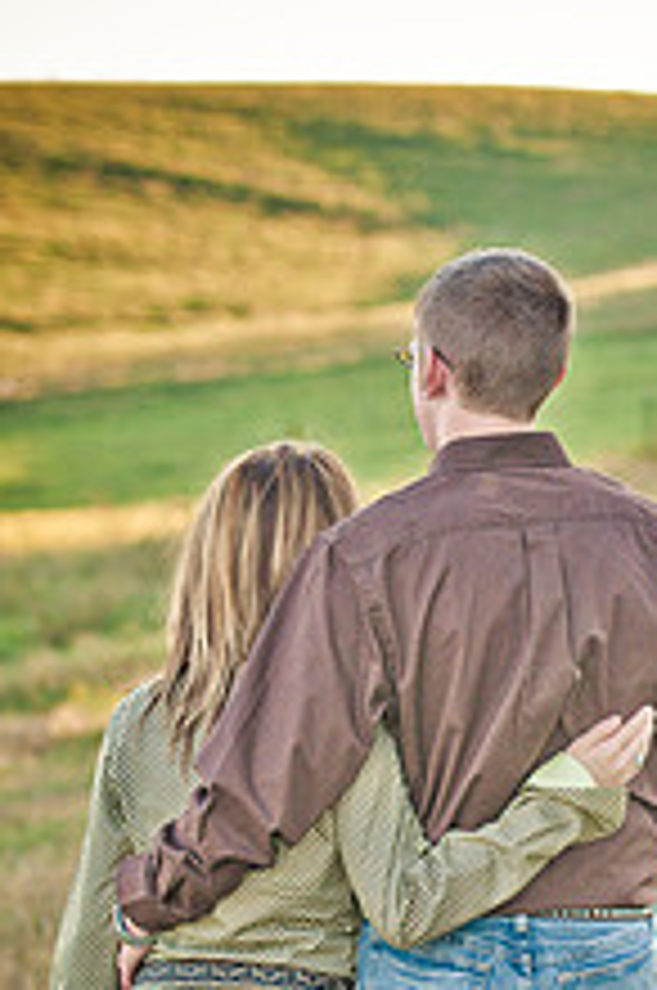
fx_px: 5904
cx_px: 560
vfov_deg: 9.6
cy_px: 850
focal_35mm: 215
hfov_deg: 6.4
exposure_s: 1/250
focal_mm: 70
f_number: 2.8
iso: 160
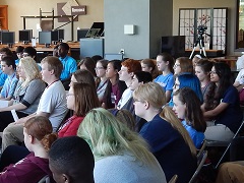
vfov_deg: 14.6
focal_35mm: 101
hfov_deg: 19.3
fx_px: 712
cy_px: 143
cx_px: 69
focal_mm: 6.1
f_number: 3.3
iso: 125
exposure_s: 1/40
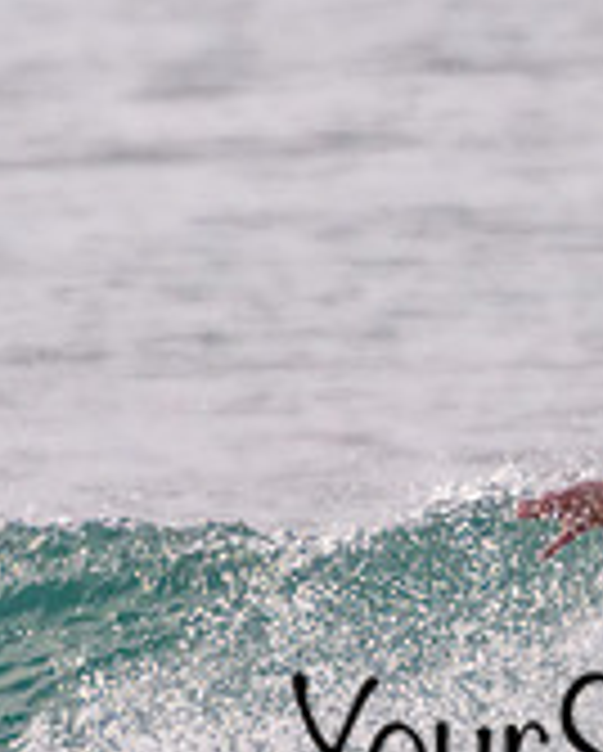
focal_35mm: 3538
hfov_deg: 0.4
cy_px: 550
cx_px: 646
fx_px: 78782
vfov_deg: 0.5
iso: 3200
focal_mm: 850
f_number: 11
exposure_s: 1/3200
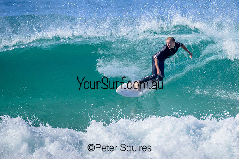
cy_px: 67
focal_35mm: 1090
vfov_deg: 1.3
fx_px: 7238
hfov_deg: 1.9
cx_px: 163
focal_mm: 800
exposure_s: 1/2000
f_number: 11
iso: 1100
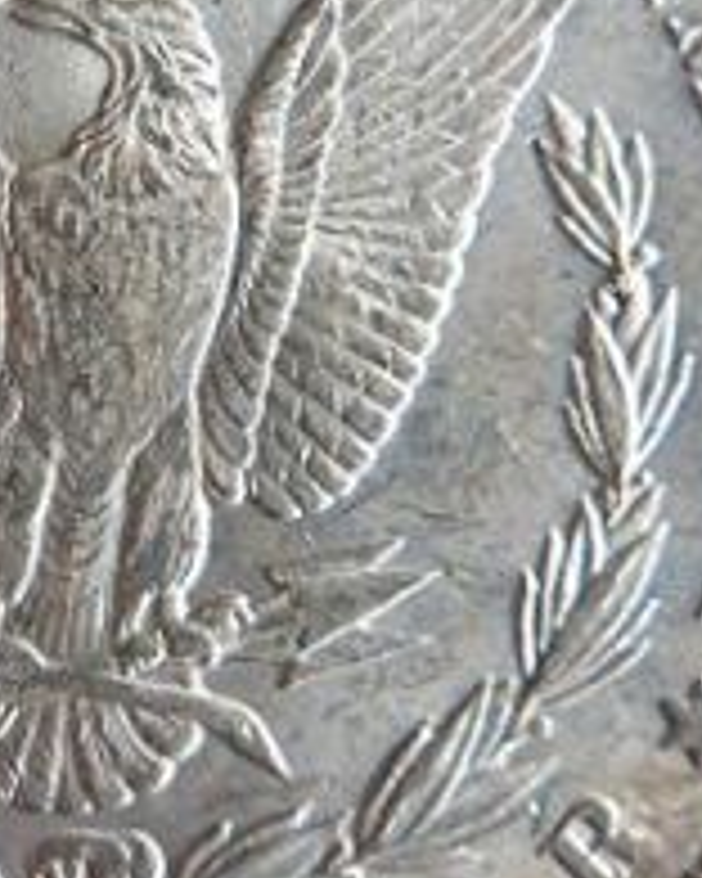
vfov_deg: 25.3
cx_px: 14
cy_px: 329
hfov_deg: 19.9
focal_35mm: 75
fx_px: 1948
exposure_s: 1/30
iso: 100
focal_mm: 4.1
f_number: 3.3
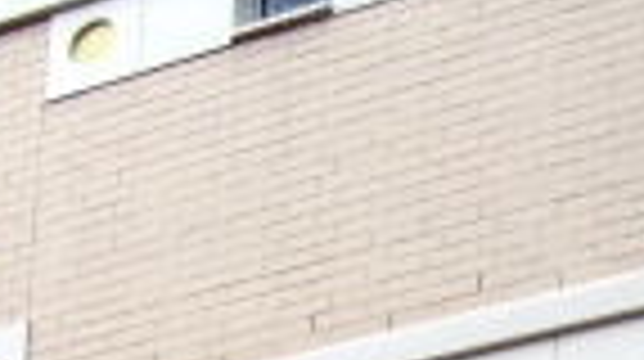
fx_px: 2643
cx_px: 527
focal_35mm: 155
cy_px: 918
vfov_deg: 7.2
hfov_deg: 13.8
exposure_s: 1/250
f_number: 2.8
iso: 80
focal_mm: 6.2
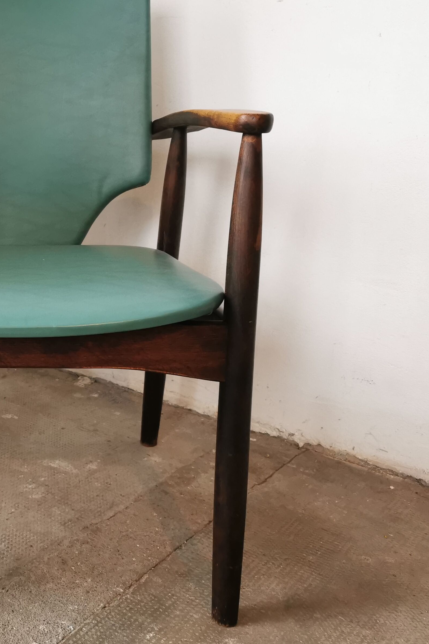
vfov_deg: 45.4
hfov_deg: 29.4
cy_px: 296
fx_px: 769
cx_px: 15
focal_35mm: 43
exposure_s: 1/60
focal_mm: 5.56
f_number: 1.6
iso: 320
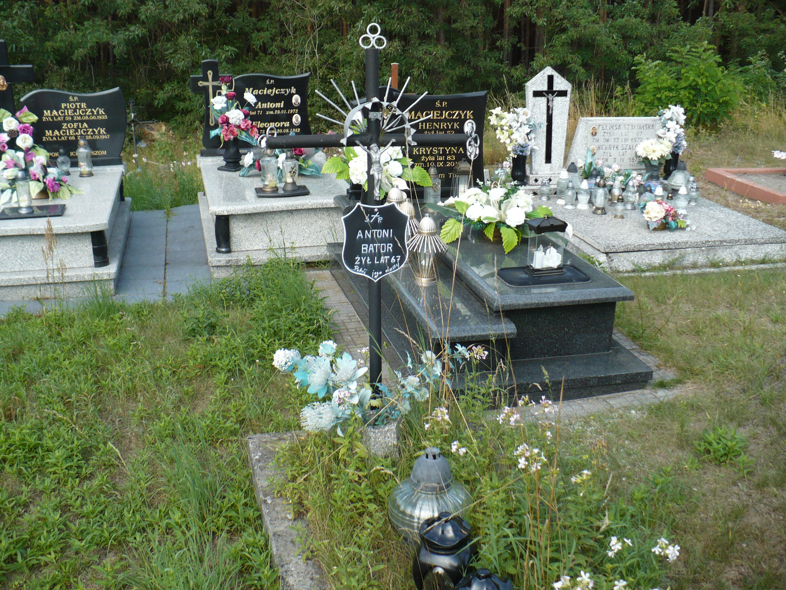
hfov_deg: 50.1
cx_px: 393
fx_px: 840
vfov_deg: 38.7
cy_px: 295
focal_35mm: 37
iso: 100
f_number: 2.8
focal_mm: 6.1
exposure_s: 1/500
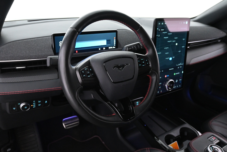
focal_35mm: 32
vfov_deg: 41.7
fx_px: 199
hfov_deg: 59.5
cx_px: 114
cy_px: 76
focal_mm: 21
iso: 3600
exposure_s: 1/30
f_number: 4
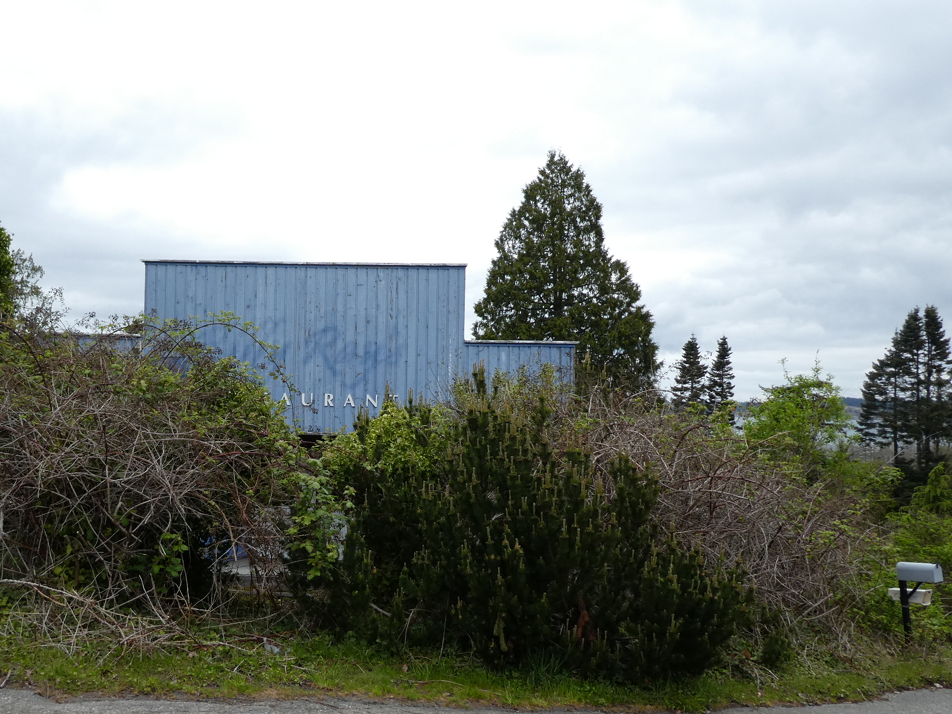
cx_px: 321
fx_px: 908
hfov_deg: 54.3
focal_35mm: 33
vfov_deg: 42.9
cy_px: 396
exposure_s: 1/320
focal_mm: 4.3
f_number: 3.3
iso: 80
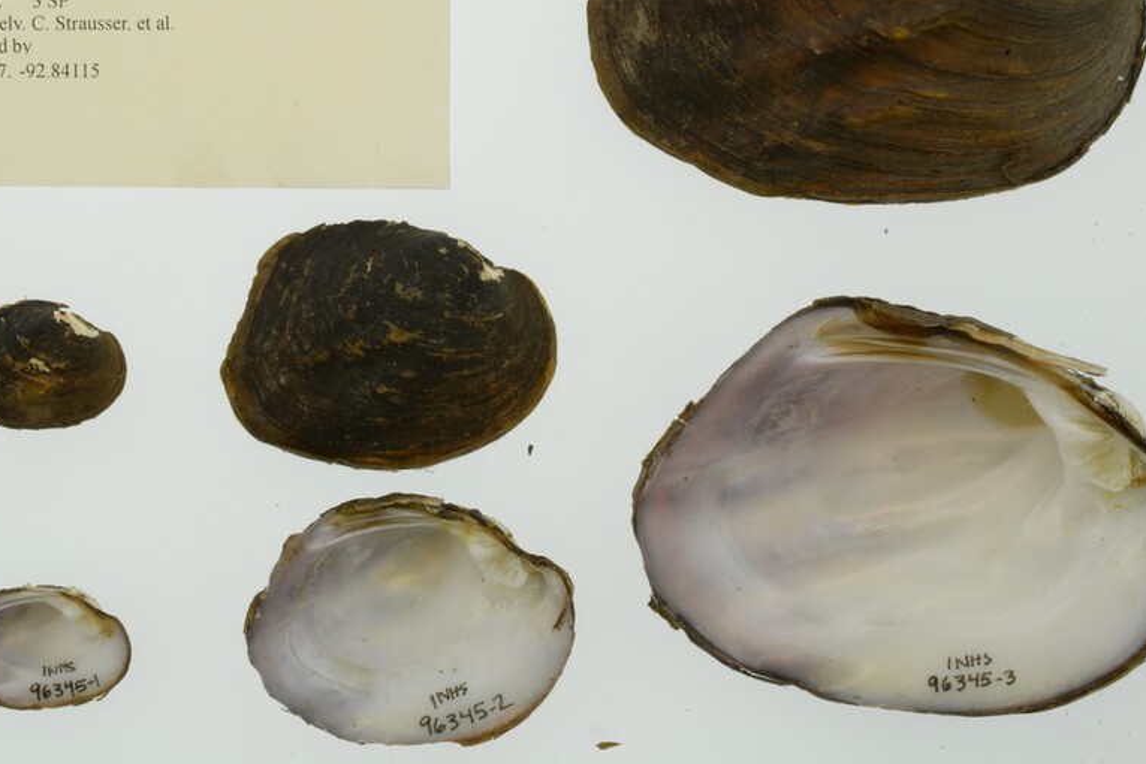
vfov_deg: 14.6
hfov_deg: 21.6
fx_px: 2993
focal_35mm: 94
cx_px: 446
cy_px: 322
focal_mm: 60
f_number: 32
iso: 100
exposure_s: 1/10
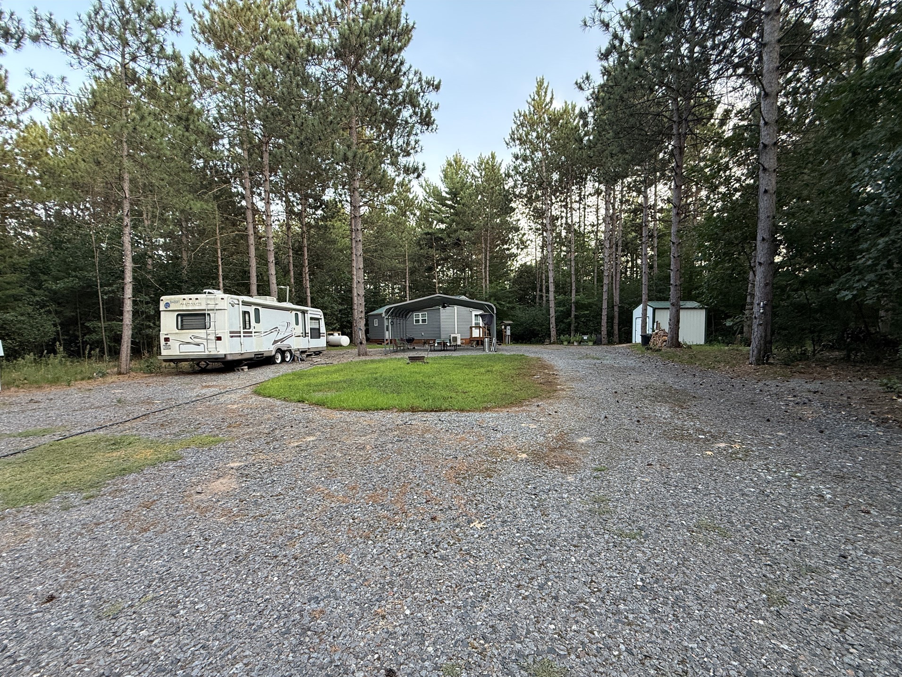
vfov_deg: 81.7
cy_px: 362
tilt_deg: -3.6
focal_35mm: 15
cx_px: 468
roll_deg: +0.6
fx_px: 391
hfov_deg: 98.1
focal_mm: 2.22
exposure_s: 1/99
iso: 125
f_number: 2.2
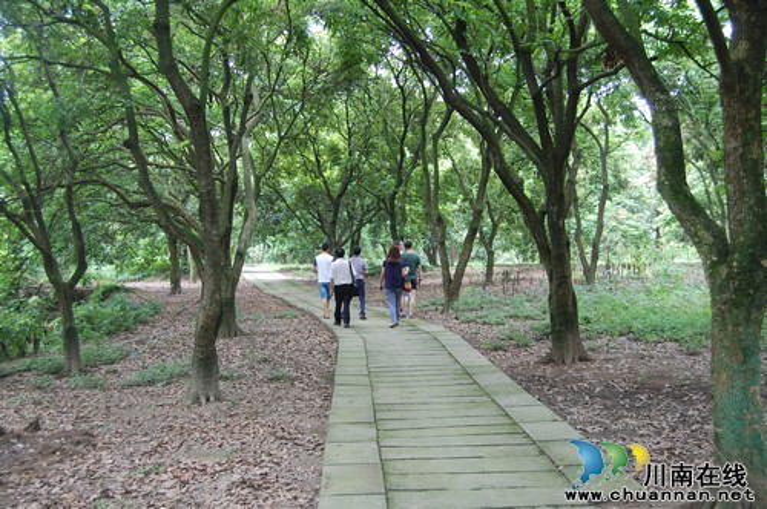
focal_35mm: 45
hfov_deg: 43.7
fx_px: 957
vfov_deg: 29.8
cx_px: 384
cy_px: 254
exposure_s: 1/60
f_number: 5
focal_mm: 30
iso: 400
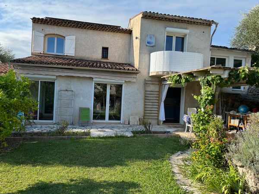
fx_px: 195
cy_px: 97
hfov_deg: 67.3
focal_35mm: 26
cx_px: 130
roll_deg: -2.6
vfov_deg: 53.1
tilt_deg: +0.1
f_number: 1.5
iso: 50
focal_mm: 5.7
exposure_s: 1/1511
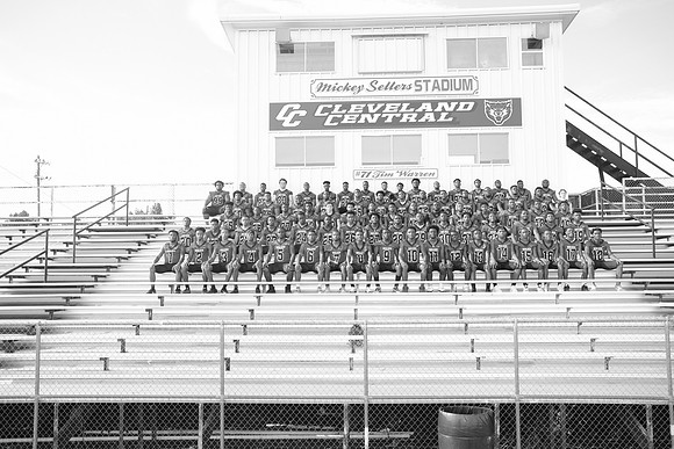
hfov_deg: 54.4
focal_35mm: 35
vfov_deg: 37.9
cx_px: 337
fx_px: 655
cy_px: 224
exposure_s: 1/400
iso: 200
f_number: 3.2
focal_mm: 23
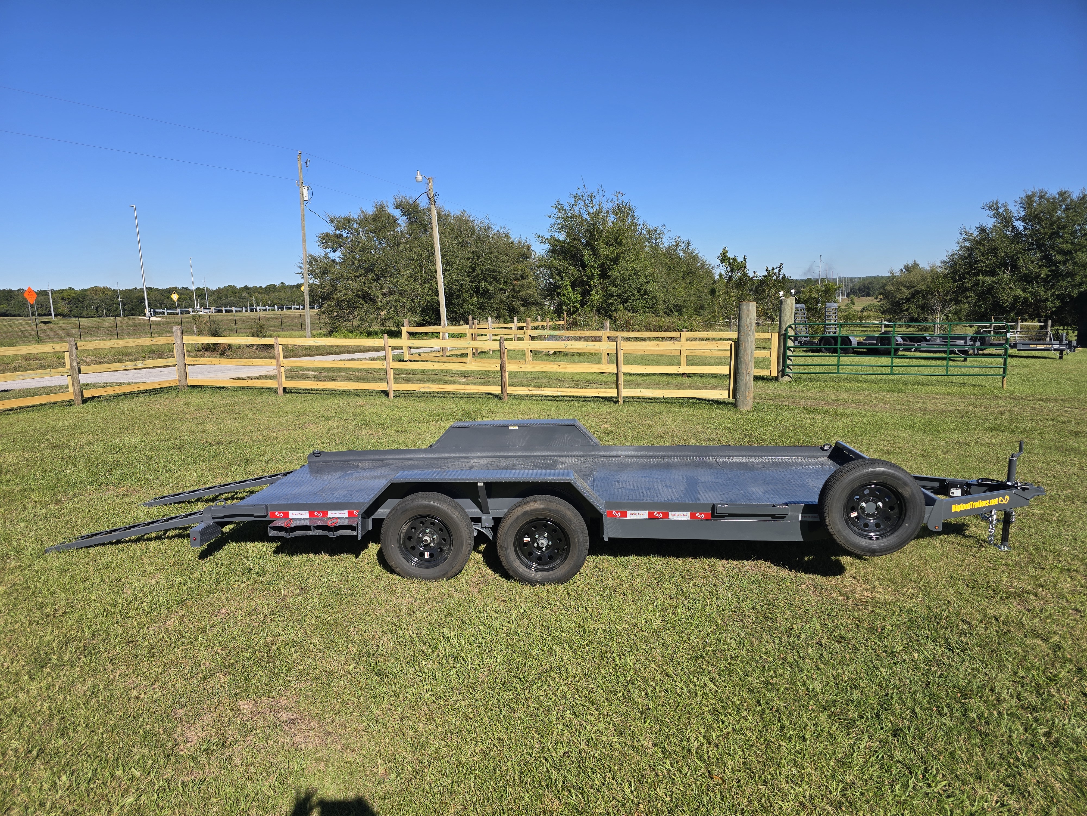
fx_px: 722
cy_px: 408
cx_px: 544
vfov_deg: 58.9
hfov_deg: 73.9
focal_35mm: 23
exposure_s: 1/1011
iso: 12
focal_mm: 6.3
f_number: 1.7
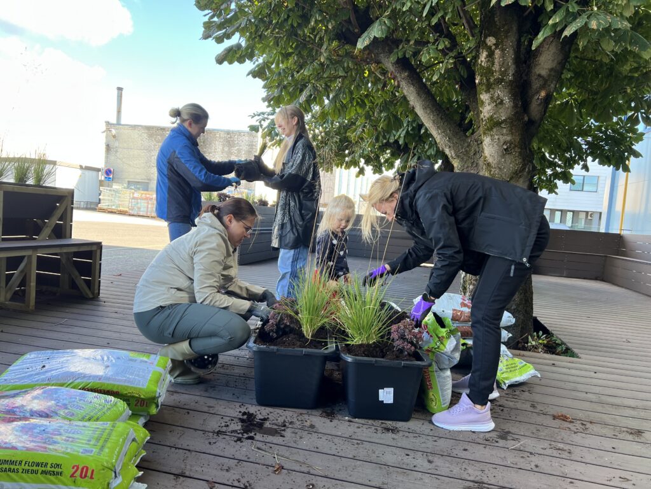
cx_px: 326
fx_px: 489
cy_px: 244
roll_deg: -4.3
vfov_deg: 53.1
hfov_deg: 67.3
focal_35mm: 26
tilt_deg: -4.1
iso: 40
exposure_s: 1/200
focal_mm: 5.7
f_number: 1.5
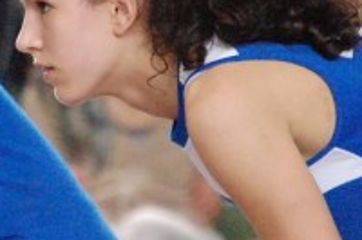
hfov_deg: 2.0
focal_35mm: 1049
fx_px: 10539
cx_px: -2
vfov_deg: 1.3
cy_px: 92
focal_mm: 200
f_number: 5.6
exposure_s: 1/160
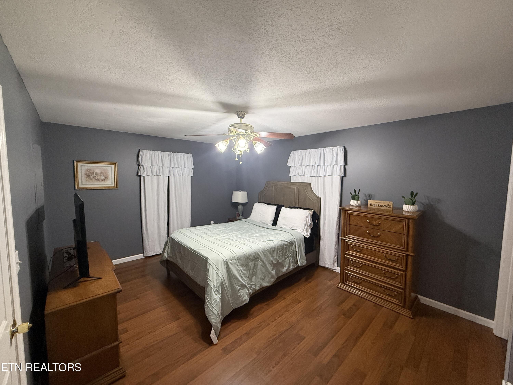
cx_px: 256
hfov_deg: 102.1
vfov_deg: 85.7
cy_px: 192
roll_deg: -0.4
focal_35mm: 14
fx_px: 207
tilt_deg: -4.9
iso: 320
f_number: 2.2
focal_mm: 2.22
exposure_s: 1/60
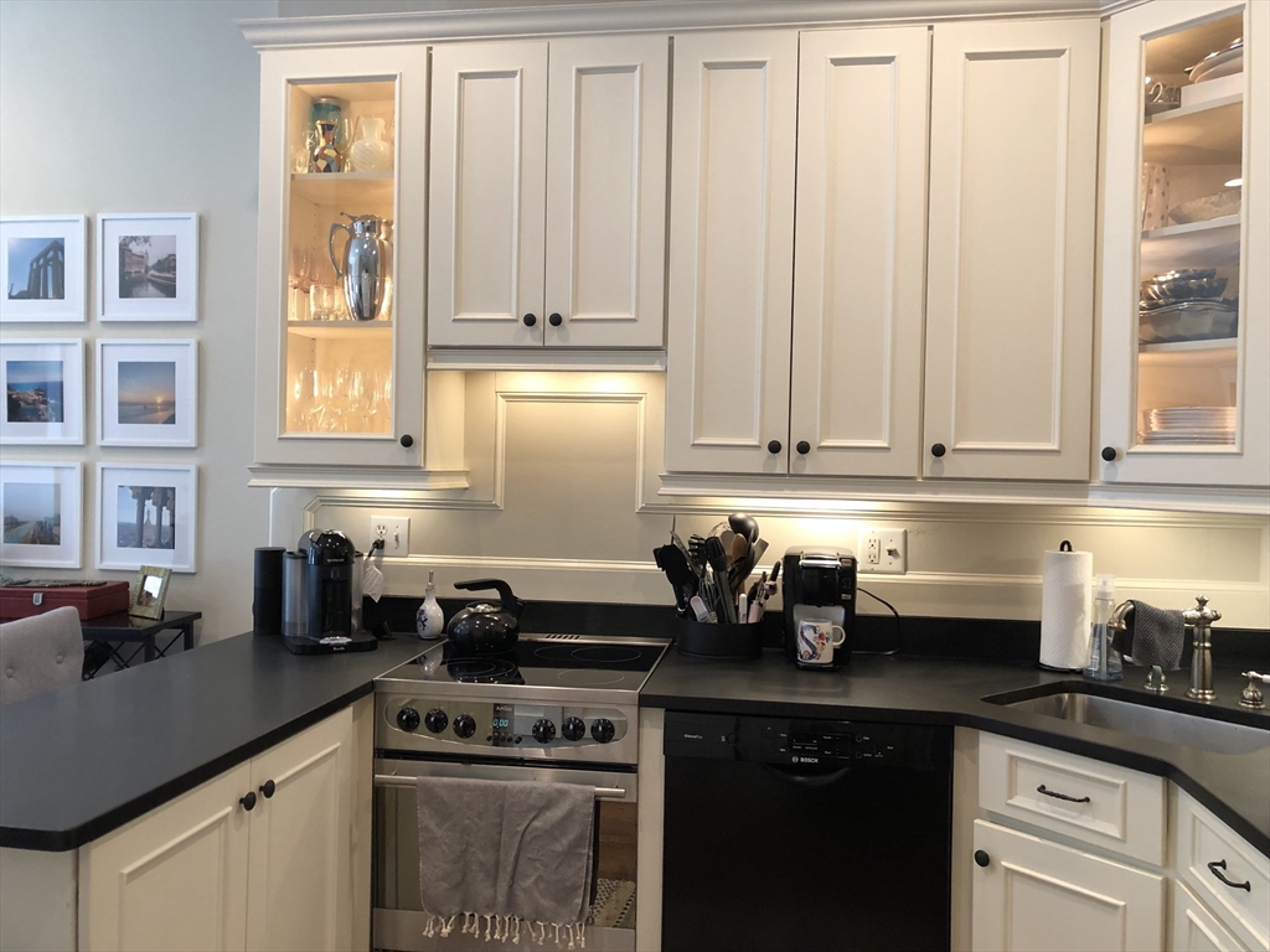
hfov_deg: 63.4
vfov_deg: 49.7
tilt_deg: -0.9
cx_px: 635
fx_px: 1027
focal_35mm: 28
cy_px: 476
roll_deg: -0.1
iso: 40
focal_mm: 4
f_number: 1.8
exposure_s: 1/15
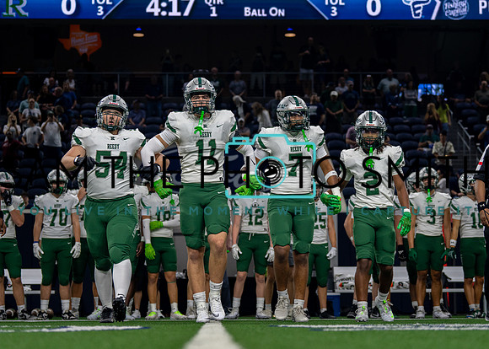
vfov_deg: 15.7
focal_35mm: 91
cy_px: 160
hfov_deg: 21.9
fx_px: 1266
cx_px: 242
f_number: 2.8
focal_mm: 70
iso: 500
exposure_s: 1/500
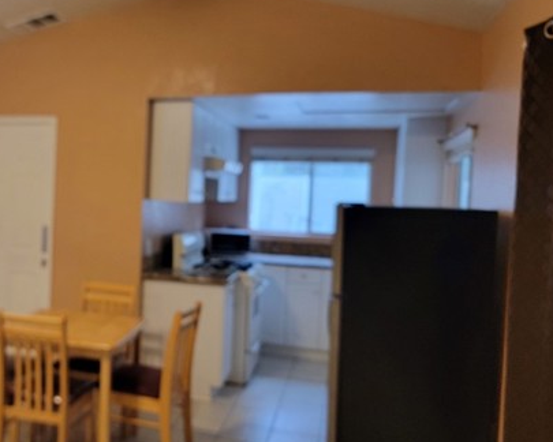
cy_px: 198
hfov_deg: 46.9
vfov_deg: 40.1
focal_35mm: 37
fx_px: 606
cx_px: 123
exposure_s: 1/120
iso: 250
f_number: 1.8
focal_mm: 6.7
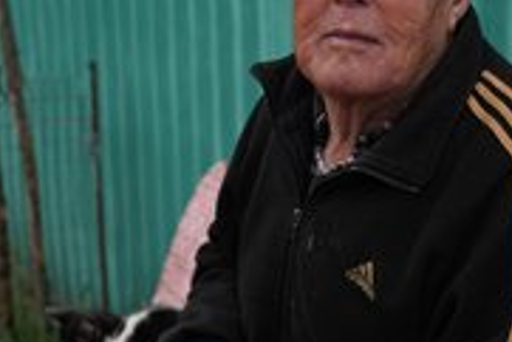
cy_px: 148
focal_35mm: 95
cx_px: 294
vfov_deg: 14.4
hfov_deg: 21.4
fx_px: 1352
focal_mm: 43
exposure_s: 1/250
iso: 100
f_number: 4
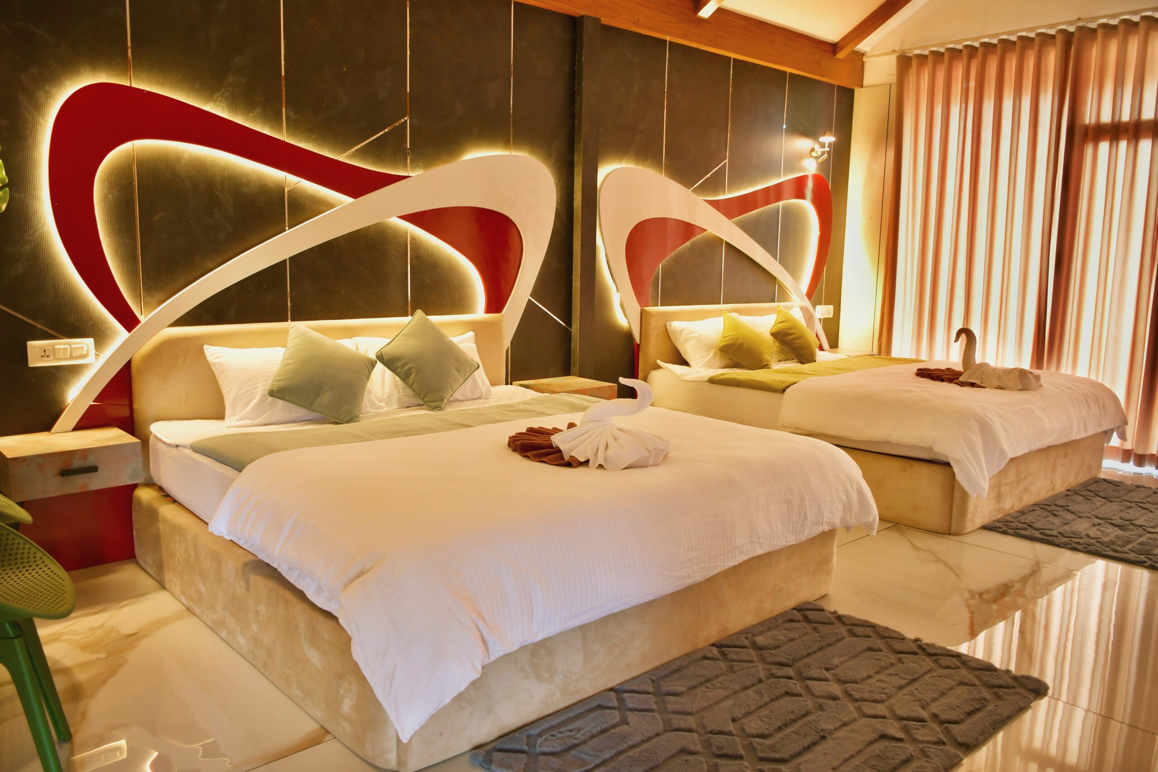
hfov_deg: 67.4
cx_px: 579
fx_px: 868
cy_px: 386
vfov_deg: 47.9
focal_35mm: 27
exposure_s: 1/6
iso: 100
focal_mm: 18
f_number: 3.5
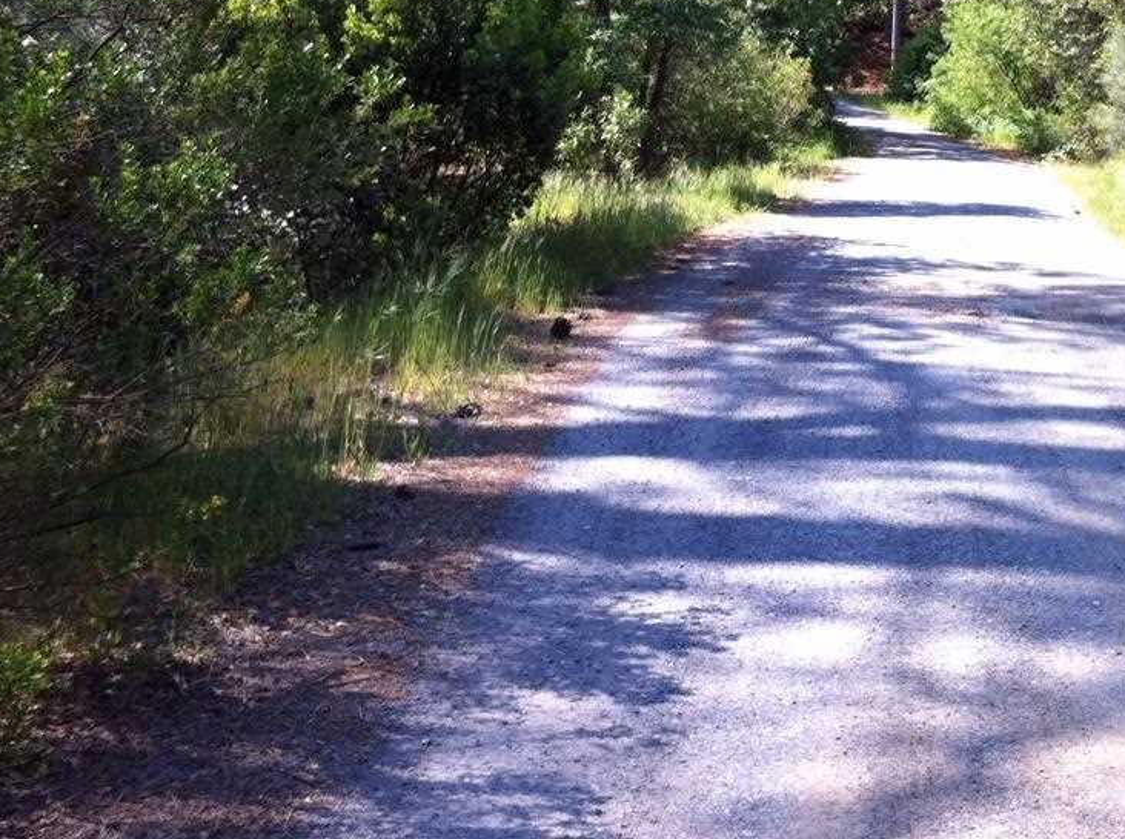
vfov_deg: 23.4
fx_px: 2011
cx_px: 898
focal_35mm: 62
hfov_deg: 30.5
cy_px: 255
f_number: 2.8
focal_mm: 3.85
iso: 80
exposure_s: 1/387
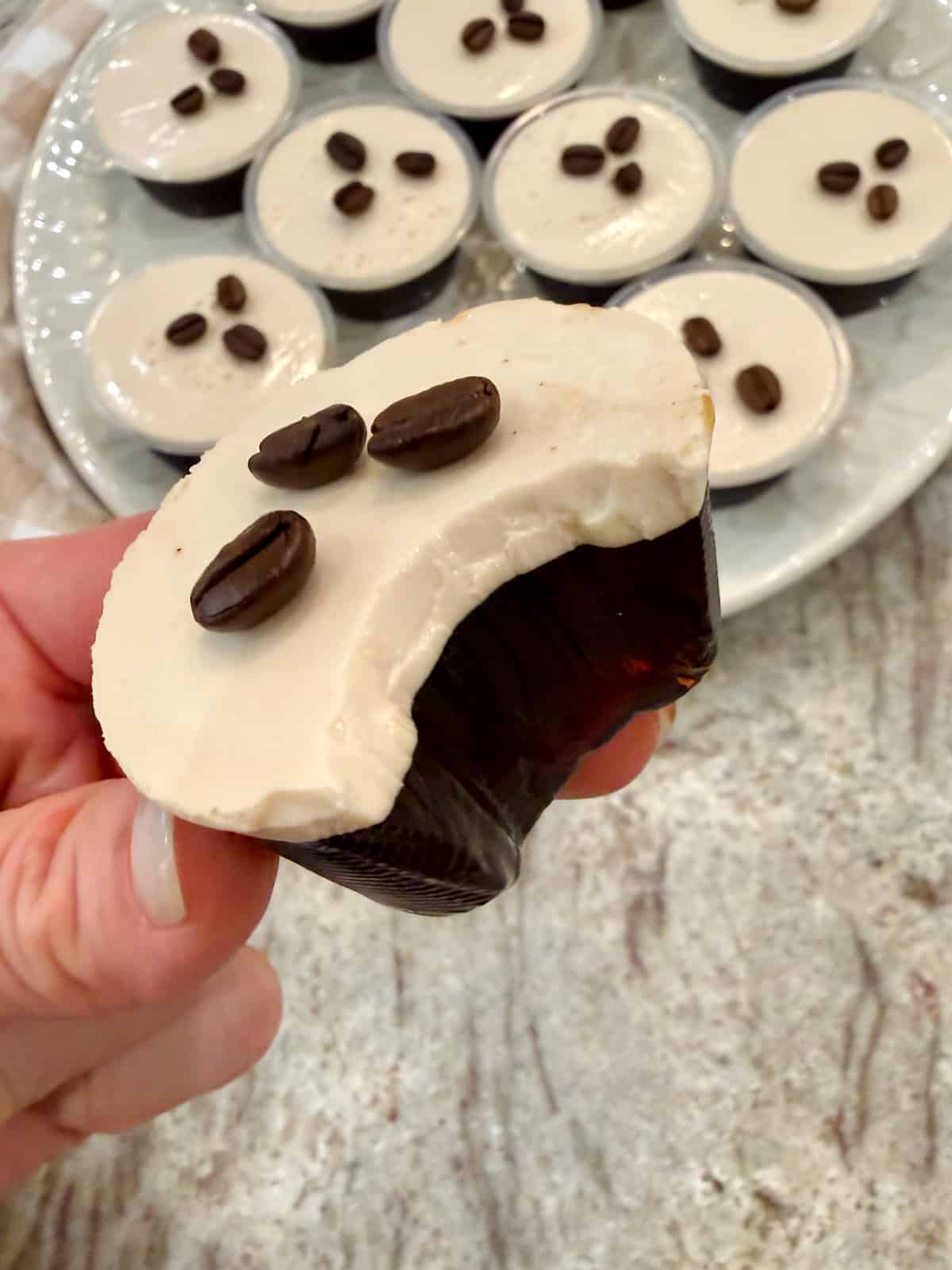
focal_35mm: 24
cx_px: 476
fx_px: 880
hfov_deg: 56.8
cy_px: 635
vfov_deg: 71.6
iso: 250
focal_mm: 2.2
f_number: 2.2
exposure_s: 1/120
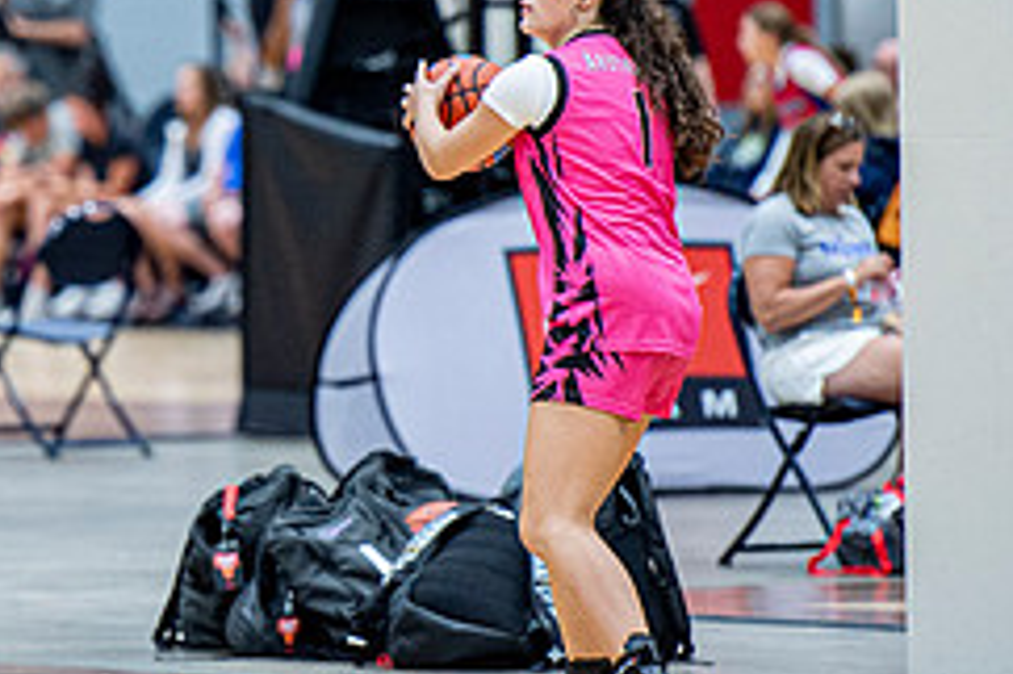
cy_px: 243
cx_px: 126
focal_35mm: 479
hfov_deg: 4.3
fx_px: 13469
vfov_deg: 2.9
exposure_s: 1/400
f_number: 2.8
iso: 2000
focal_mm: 200
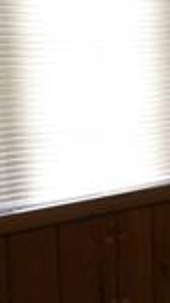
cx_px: 393
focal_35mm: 124
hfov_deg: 8.9
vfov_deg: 17.3
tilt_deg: -9.2
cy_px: 188
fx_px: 994
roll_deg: -0.2
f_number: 2.2
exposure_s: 1/15
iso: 64
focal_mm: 4.15
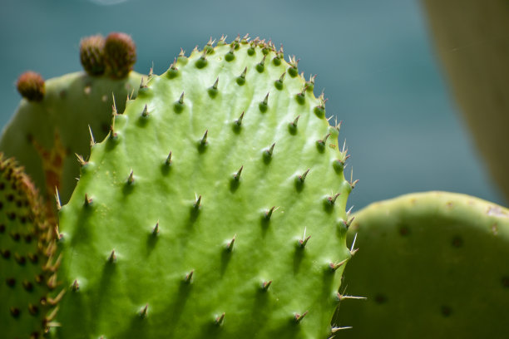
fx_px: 6362
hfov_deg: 4.6
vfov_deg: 3.1
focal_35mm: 450
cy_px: 170
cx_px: 254
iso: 200
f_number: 6.3
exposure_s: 1/640
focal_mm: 300
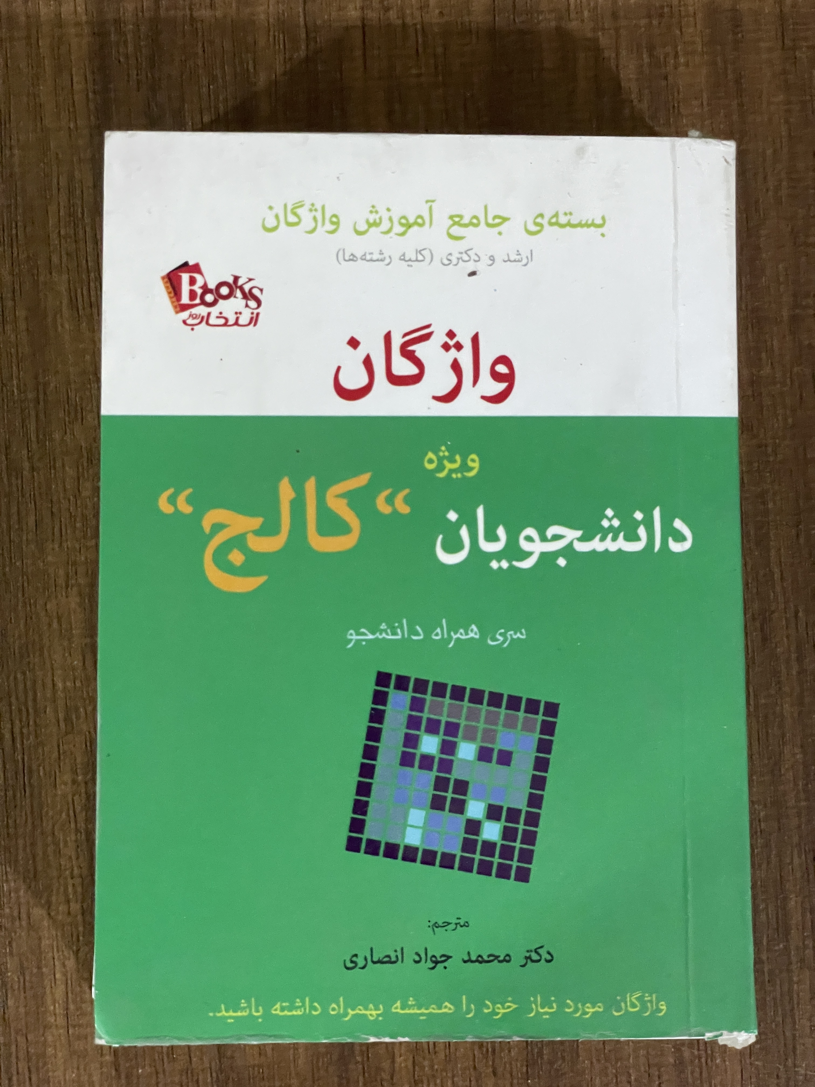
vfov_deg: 36.8
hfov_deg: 28.0
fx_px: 1632
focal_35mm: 52
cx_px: 408
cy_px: 544
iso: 800
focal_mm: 6
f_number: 2
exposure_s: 1/56
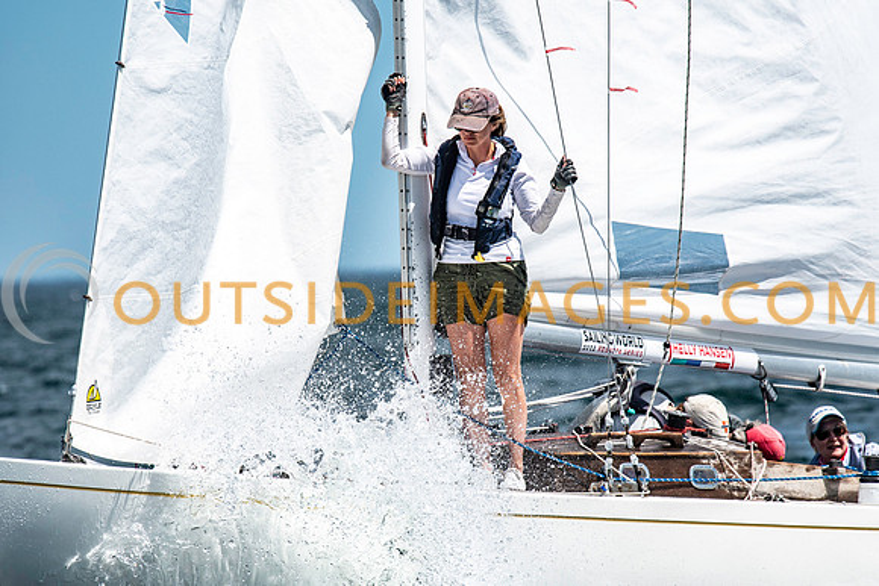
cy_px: 293
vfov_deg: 3.1
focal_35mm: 450
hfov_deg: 4.6
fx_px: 10990
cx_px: 440
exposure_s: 1/3200
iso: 320
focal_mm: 300
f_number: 5.6
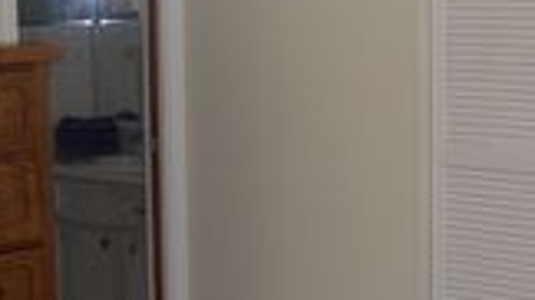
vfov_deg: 12.9
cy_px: 145
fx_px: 1333
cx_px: 324
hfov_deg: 22.7
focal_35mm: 94
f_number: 2.8
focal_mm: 8
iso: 100
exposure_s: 1/30
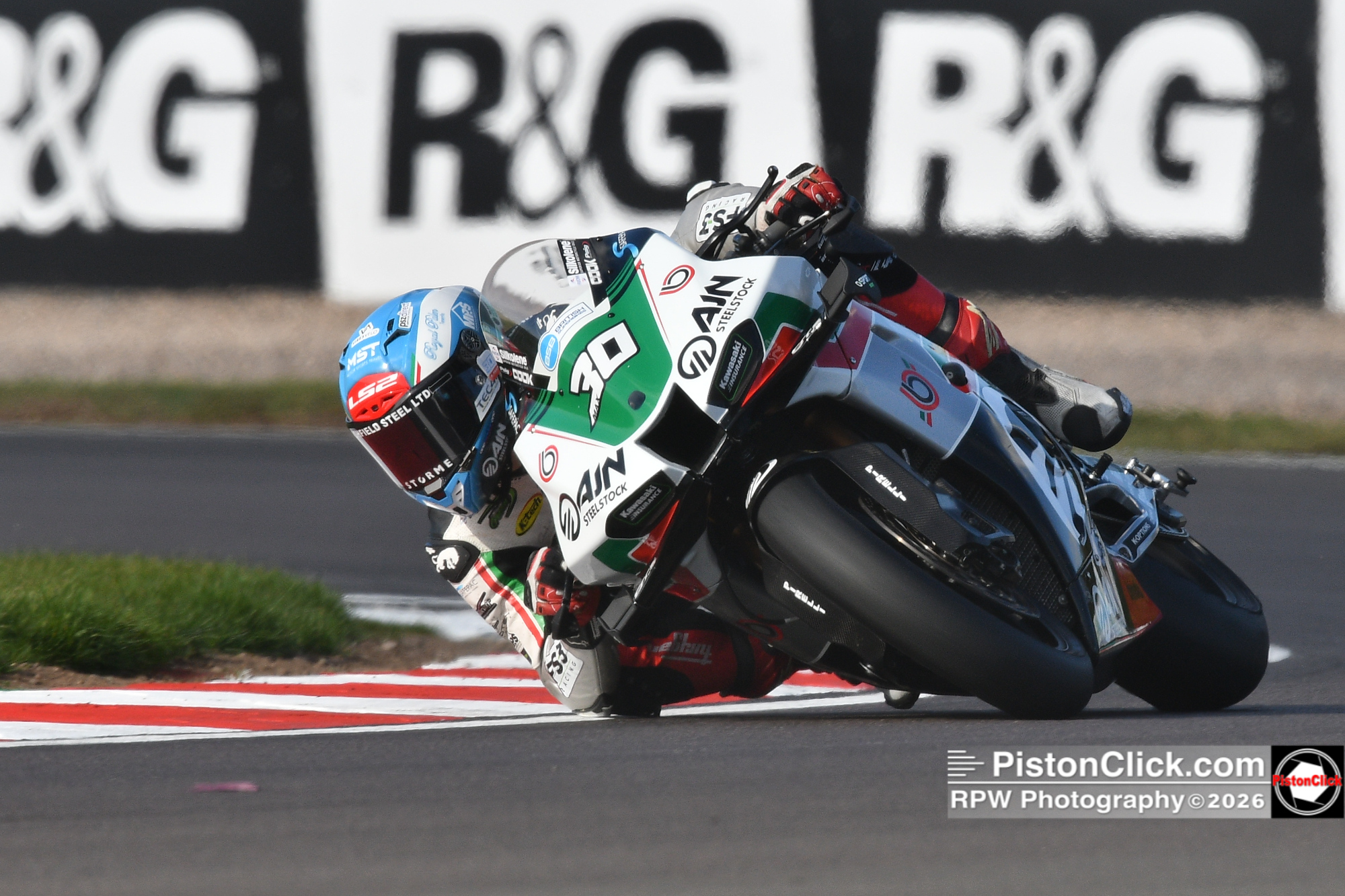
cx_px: 672
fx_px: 37347
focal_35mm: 1000
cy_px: 448
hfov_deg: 2.1
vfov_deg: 1.4
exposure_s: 1/1250
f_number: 7.1
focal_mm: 500
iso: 250
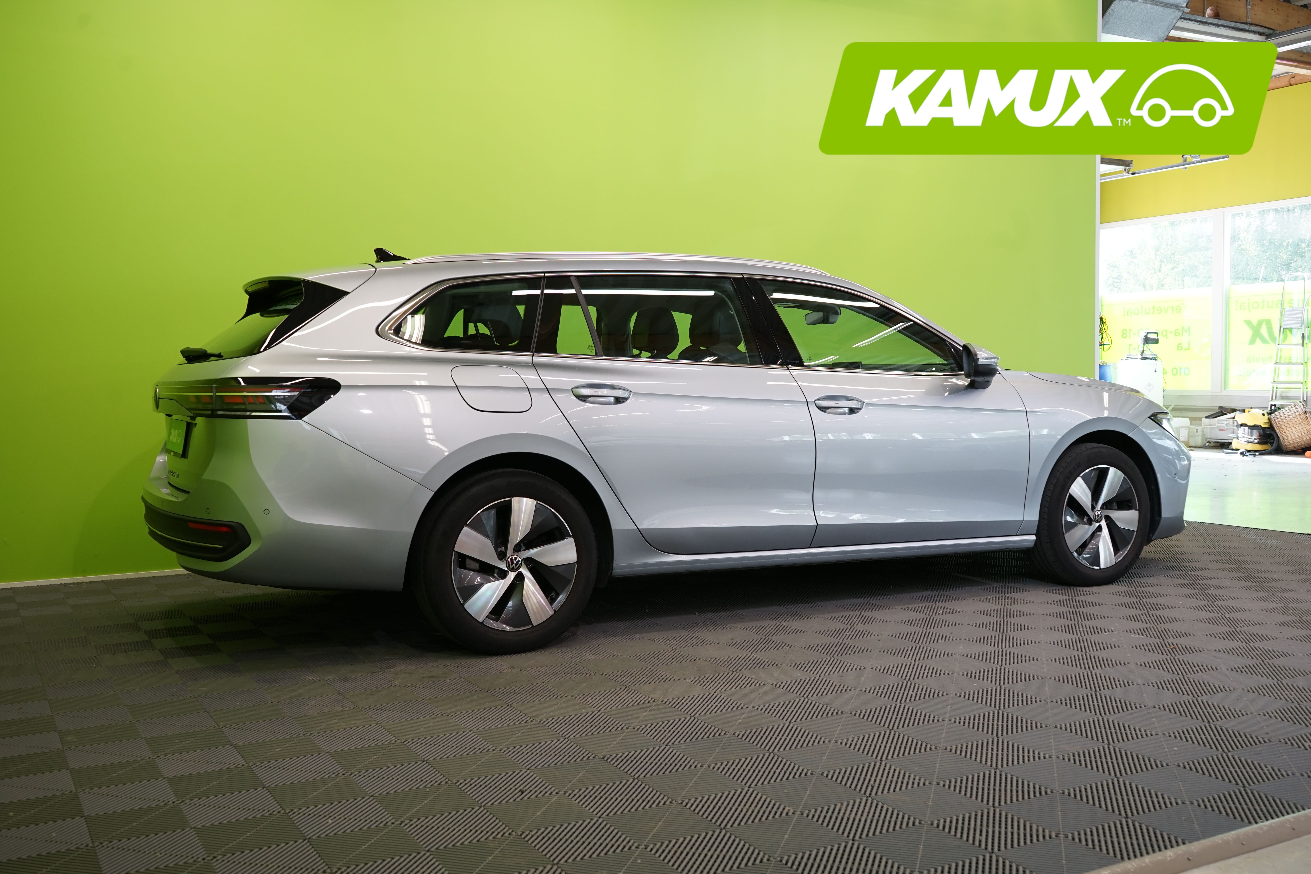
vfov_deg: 38.9
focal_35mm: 34
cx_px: 656
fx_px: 1238
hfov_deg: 55.8
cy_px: 437
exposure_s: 1/40
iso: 500
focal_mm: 34
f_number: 6.3
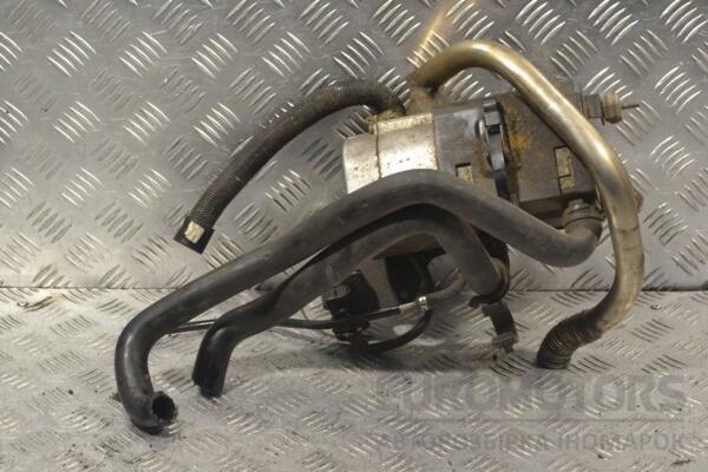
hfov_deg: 24.6
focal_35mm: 82
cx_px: 354
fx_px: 1622
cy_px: 236
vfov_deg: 16.6
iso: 3200
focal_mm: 55
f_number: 9
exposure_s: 1/320
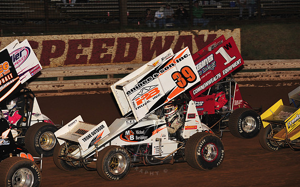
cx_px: 153
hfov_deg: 14.8
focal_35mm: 141
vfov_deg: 9.3
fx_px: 1153
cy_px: 95
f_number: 6.3
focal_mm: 135
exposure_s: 1/320
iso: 800
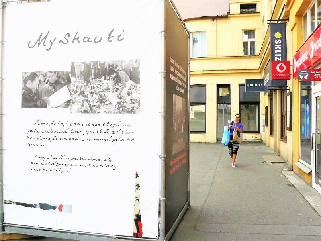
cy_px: 120
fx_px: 334
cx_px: 160
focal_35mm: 36
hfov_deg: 51.3
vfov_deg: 39.7
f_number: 5.6
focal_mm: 6
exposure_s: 1/250
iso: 100
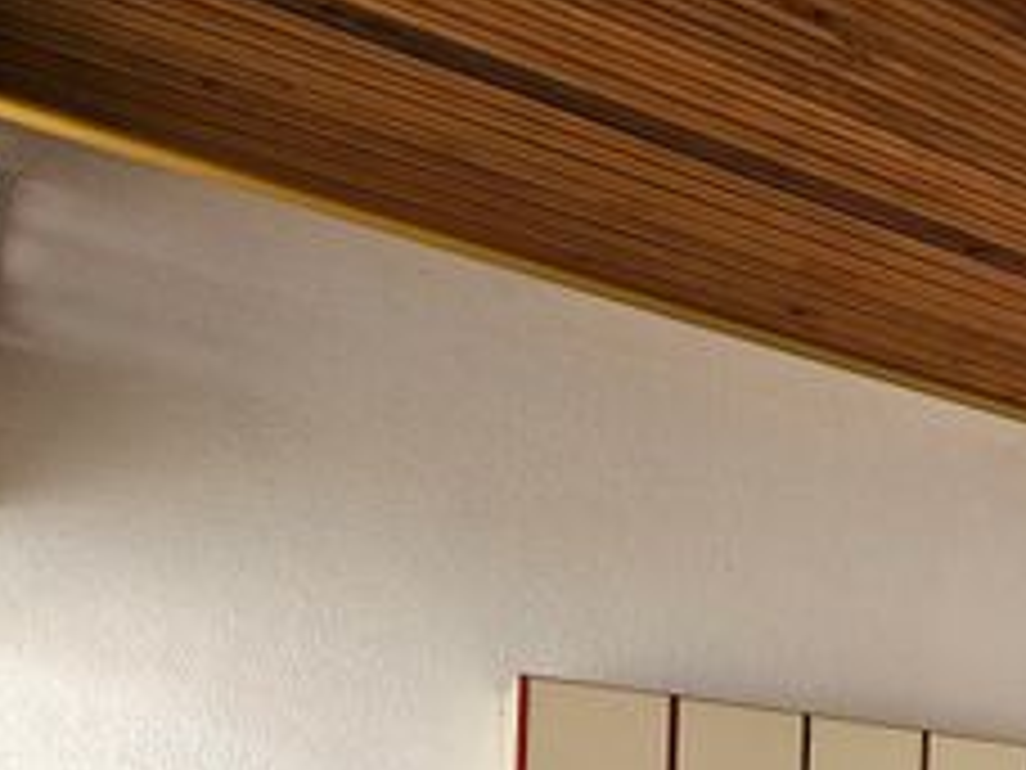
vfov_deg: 31.2
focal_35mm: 38
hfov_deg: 39.9
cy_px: 941
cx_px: 1127
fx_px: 1126
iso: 200
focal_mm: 2.2
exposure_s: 1/77
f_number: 2.2
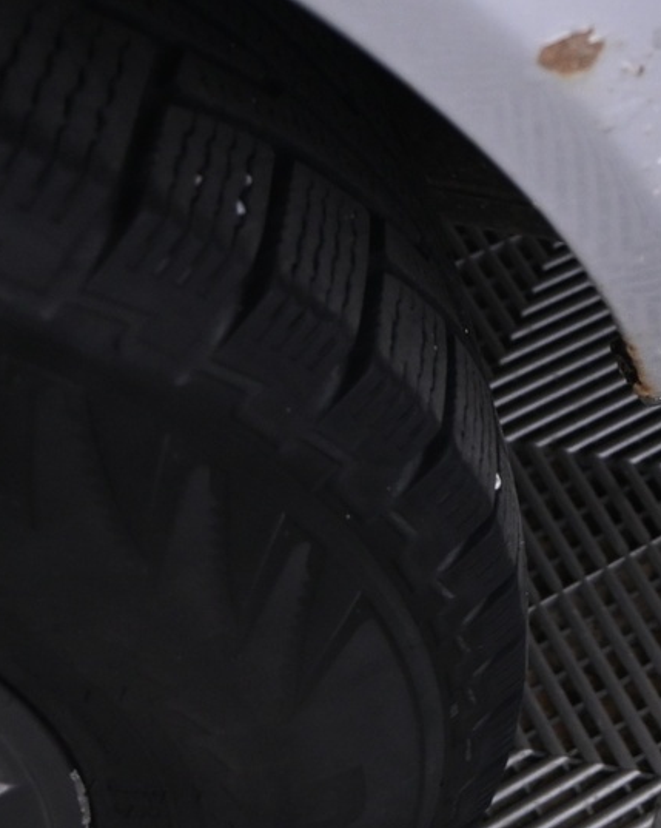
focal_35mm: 68
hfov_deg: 19.8
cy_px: 165
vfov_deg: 27.4
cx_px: 957
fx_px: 1664
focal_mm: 16
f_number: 3.5
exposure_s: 1/15
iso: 1000
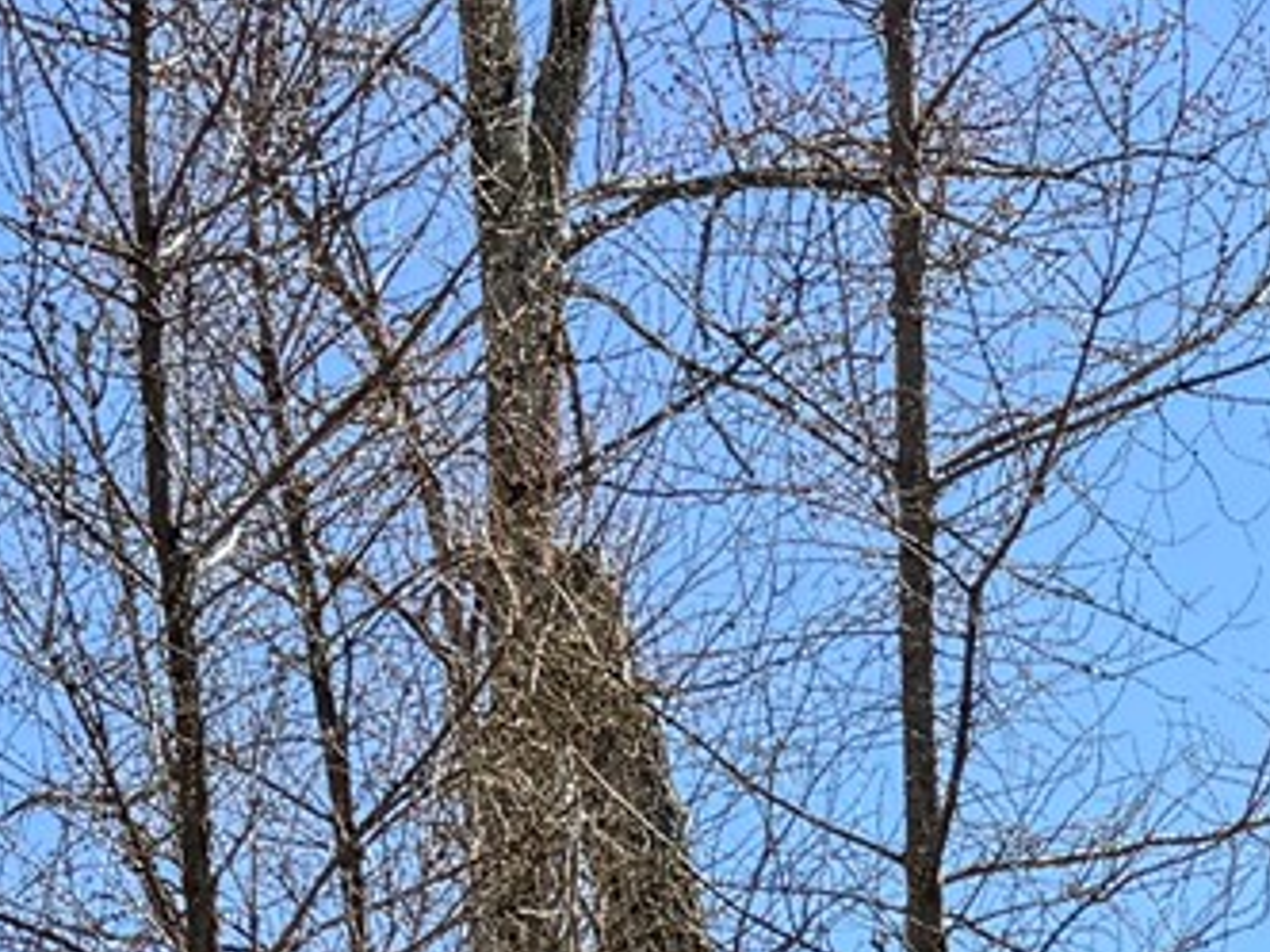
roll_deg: +2.9
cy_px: 2810
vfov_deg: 8.5
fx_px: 5430
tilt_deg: -0.6
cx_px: 910
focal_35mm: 148
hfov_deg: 13.3
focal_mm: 6.76
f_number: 1.78
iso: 80
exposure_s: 1/2232
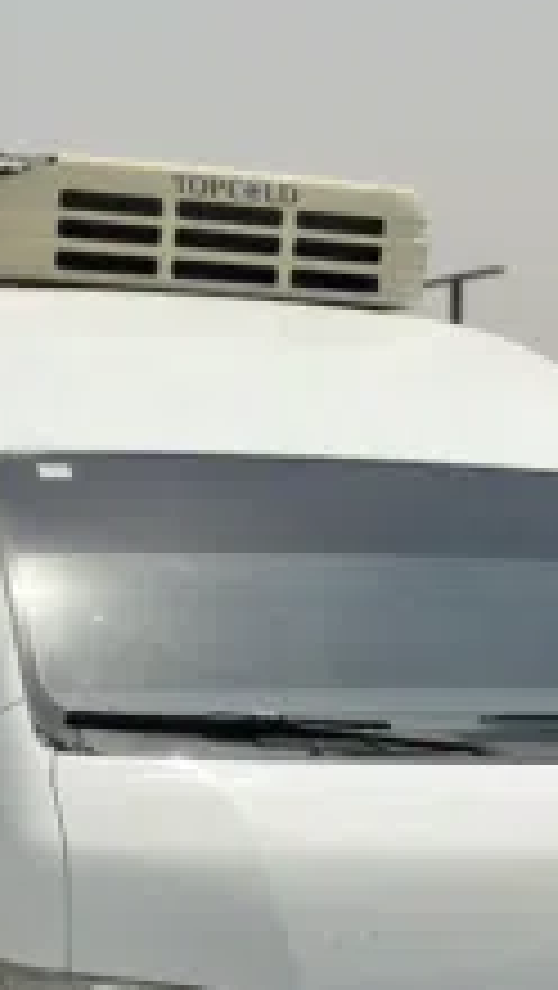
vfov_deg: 22.4
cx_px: 189
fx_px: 2495
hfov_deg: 12.7
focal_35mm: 95
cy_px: 644
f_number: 1.78
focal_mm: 6.86
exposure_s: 1/13699
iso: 100
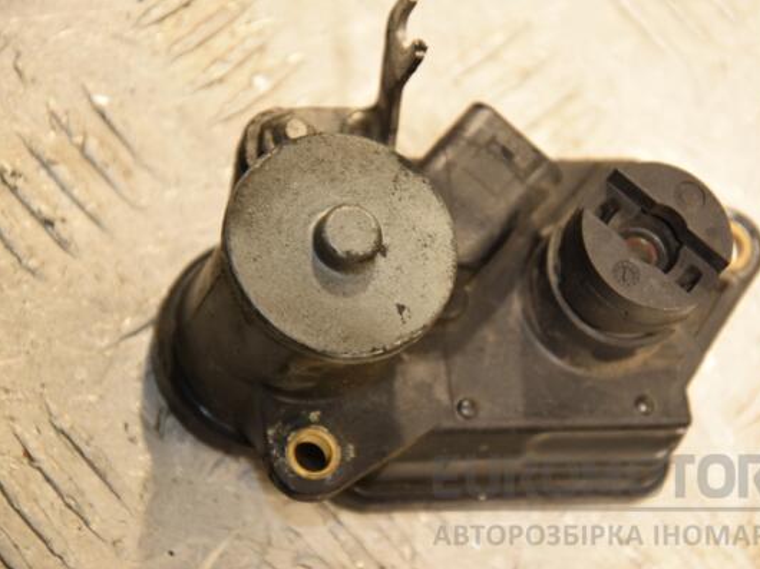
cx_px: 406
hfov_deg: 11.5
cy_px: 285
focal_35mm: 172
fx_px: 3765
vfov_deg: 8.6
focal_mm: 105
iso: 800
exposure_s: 1/125
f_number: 5.6
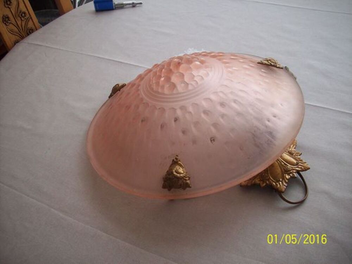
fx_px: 376
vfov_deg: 38.7
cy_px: 132
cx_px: 176
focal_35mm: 37
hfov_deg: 50.1
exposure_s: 1/128
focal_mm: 6.2
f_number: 2.8
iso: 83
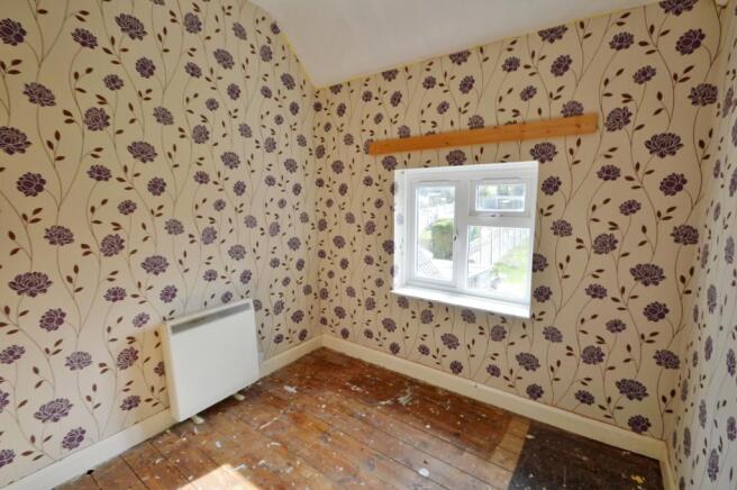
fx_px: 307
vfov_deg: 77.2
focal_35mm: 15
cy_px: 245
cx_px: 368
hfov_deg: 100.4
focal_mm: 10
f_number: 5.6
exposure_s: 1/125
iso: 360
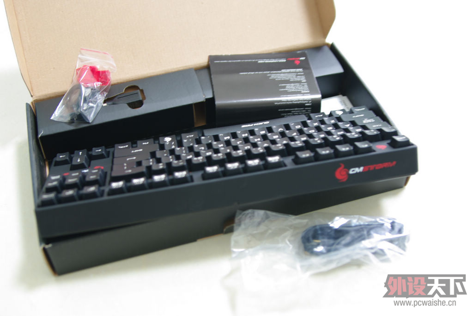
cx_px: 236
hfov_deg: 46.4
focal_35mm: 42
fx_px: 552
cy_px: 158
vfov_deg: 31.9
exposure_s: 1/3.33
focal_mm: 28
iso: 100
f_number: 2.8
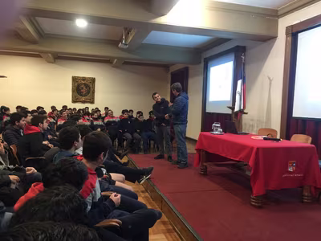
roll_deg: -2.5
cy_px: 120
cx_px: 160
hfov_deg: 61.7
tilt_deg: -2.2
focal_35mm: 29
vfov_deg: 48.2
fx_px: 269
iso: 125
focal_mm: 4.15
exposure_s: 1/8
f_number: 2.2
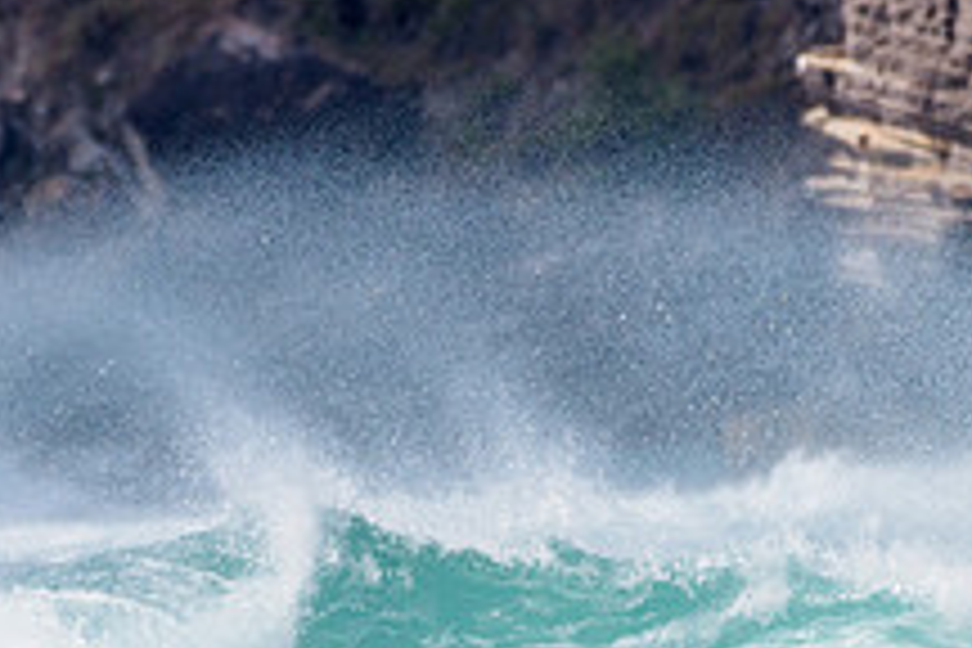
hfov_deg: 1.3
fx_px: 44358
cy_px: 760
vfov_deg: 0.8
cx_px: 323
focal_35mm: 1643
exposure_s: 1/2000
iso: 100
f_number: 5.6
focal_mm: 500
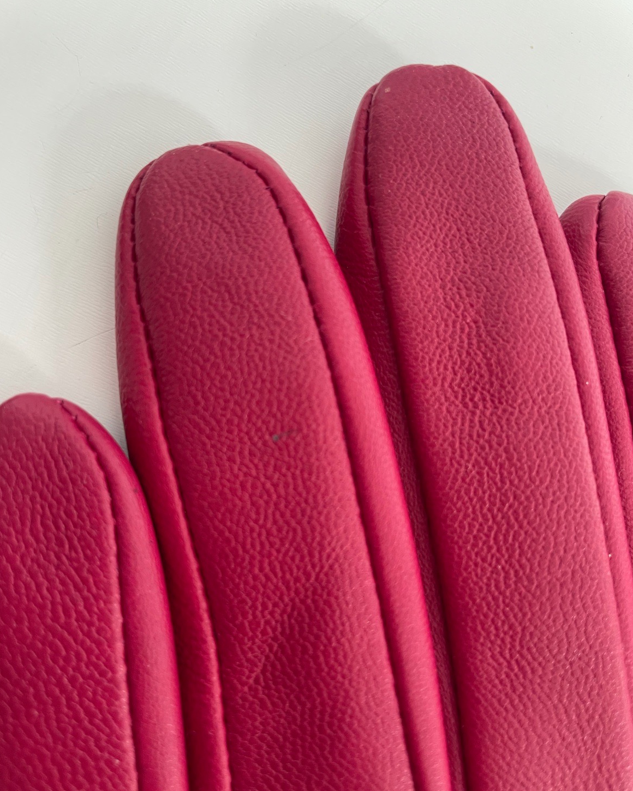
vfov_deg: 62.2
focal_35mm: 28
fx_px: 656
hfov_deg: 51.5
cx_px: 308
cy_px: 414
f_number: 1.6
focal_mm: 4.2
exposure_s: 1/99
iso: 125
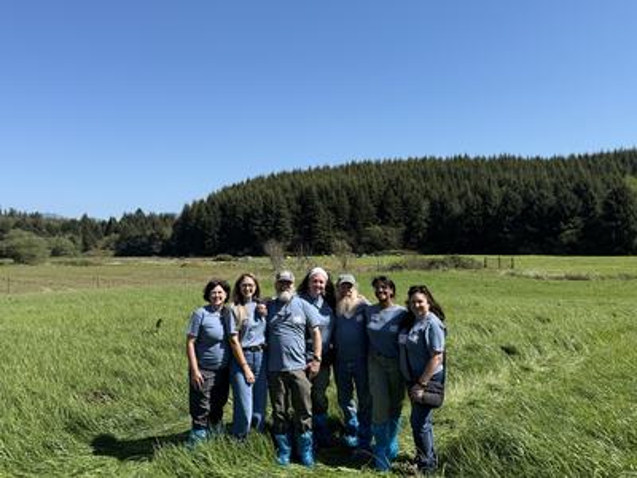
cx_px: 318
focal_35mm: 24
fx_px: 442
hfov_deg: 71.6
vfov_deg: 56.8
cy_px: 239
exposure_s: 1/3759
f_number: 1.78
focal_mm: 6.76
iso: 80
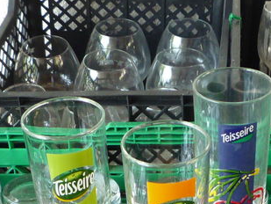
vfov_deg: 14.7
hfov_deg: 20.2
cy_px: 249
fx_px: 760
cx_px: 179
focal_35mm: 97
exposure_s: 1/30
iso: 200
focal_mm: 5.2
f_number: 3.3
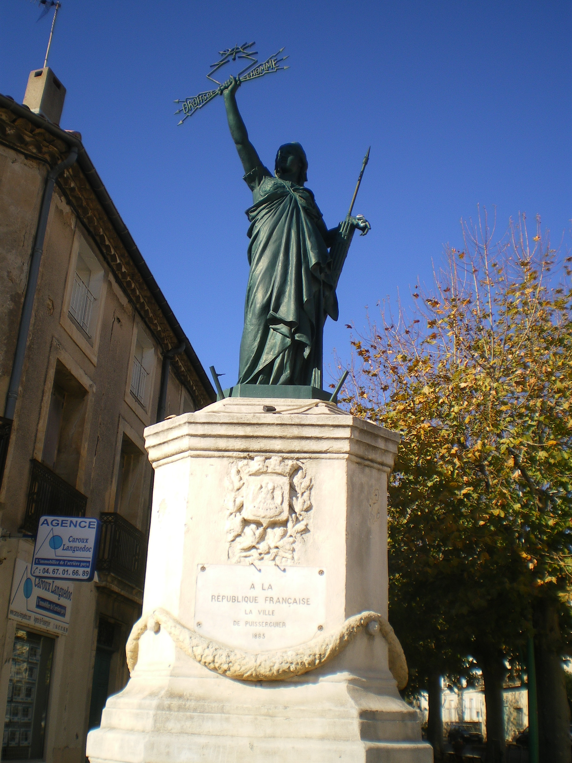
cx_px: 286
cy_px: 382
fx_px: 793
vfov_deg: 51.4
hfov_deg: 39.7
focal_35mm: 36
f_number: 4.6
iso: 50
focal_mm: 6.3
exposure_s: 1/400
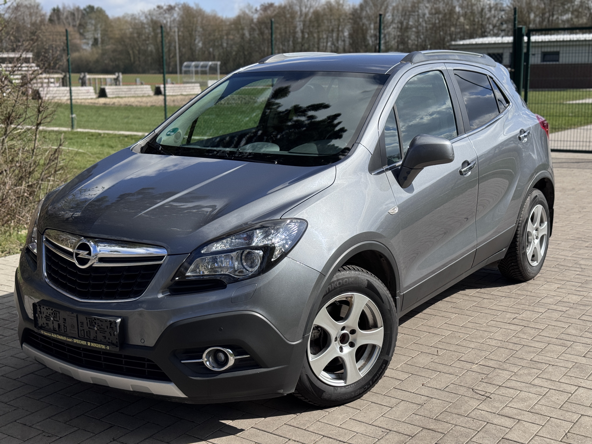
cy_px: 222
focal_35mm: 48
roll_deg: +0.9
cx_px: 296
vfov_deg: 30.3
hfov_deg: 39.7
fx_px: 821
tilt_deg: -9.6
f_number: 1.78
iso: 64
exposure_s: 1/6410
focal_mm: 6.76
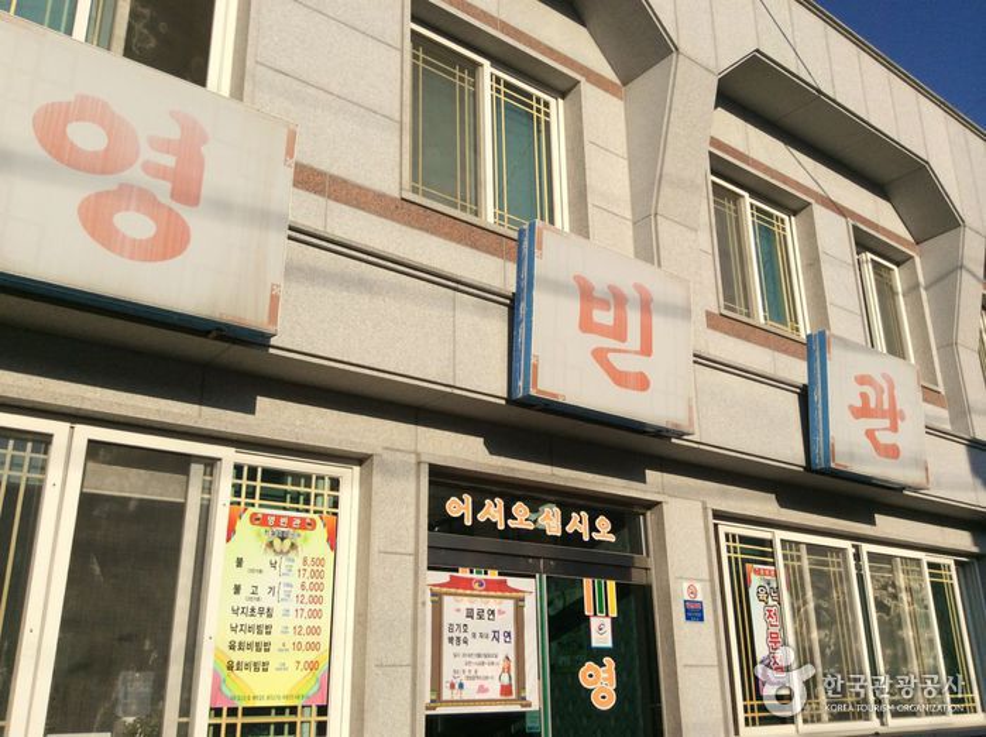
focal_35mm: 33
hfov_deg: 55.4
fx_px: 939
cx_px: 493
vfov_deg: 42.8
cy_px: 368
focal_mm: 3.3
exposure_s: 1/2288
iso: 32
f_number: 2.4
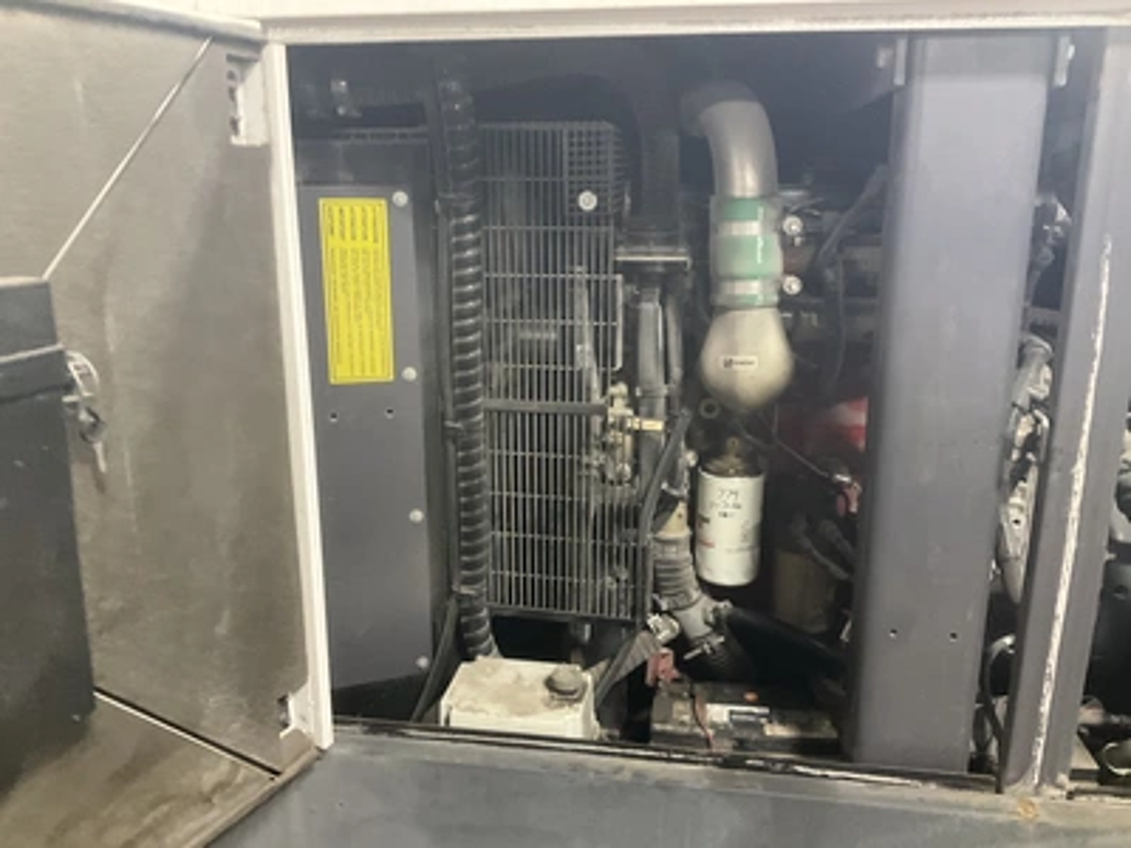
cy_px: 424
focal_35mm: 29
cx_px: 566
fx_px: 948
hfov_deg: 61.7
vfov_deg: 48.2
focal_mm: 3
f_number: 1.8
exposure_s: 1/30
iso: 400
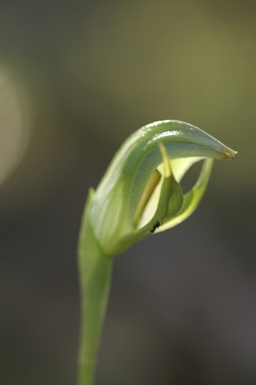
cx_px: 128
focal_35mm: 150
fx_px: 1604
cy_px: 192
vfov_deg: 13.7
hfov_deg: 9.1
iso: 100
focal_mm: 100
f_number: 2.8
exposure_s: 1/100
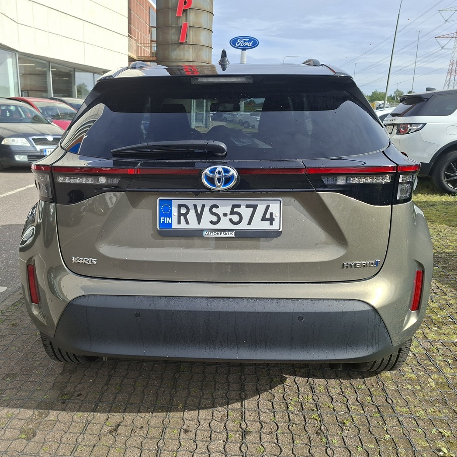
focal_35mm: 28
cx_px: 202
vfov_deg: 57.3
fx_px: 418
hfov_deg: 57.2
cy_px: 228
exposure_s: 1/1845
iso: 50
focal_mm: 5.54
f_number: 1.8
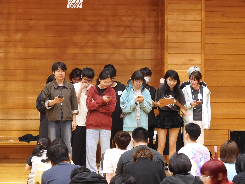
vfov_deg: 12.3
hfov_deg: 16.4
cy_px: 92
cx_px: 122
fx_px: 849
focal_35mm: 120
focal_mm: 21.4
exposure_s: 1/15
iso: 800
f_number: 5
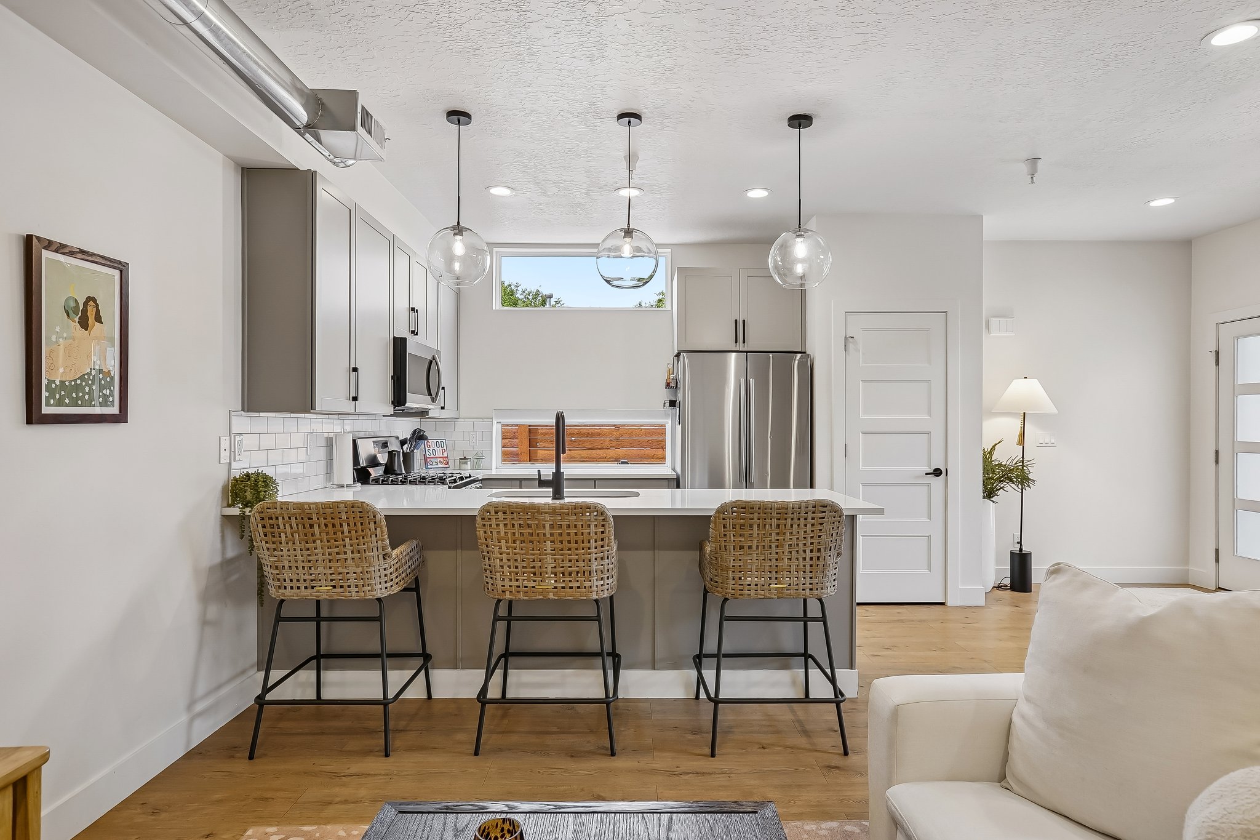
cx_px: 630
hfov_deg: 78.6
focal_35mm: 22
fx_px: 770
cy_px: 420
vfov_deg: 57.2
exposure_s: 1/30
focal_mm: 22
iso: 400
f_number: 8
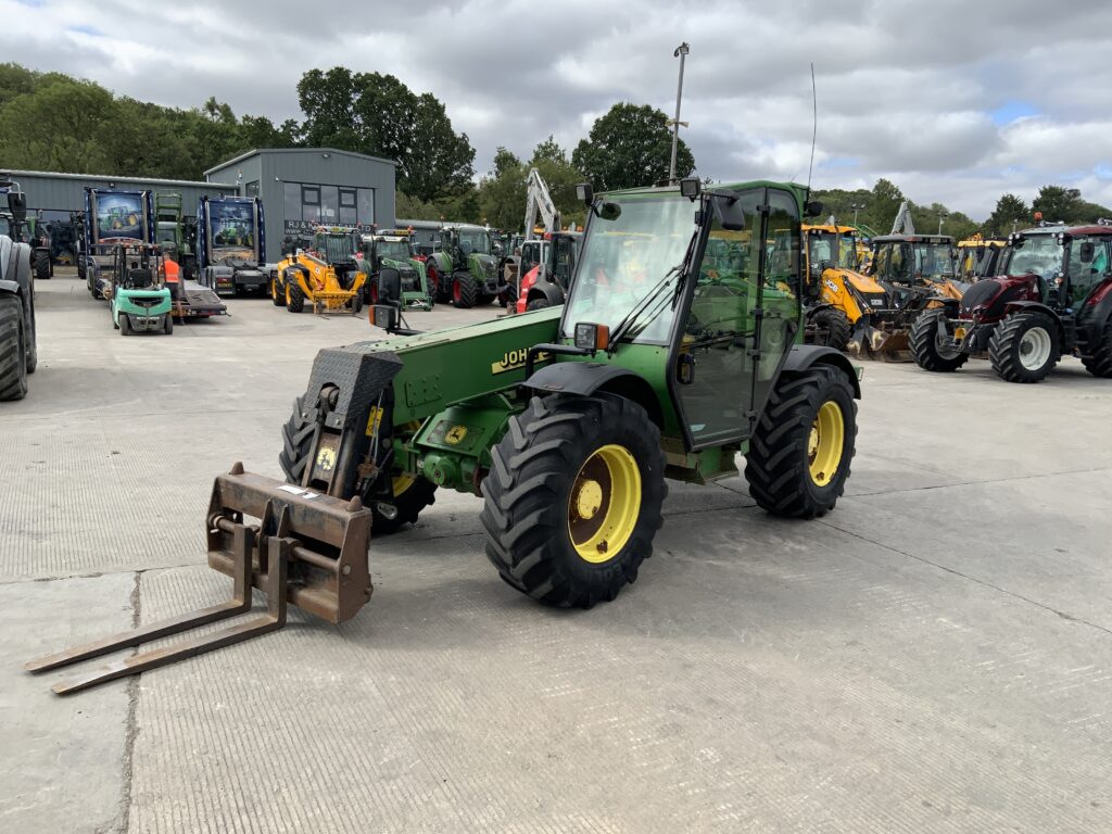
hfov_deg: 61.7
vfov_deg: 48.2
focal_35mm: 29
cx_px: 556
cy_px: 417
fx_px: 932
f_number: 1.8
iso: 16
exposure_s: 1/978
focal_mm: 3
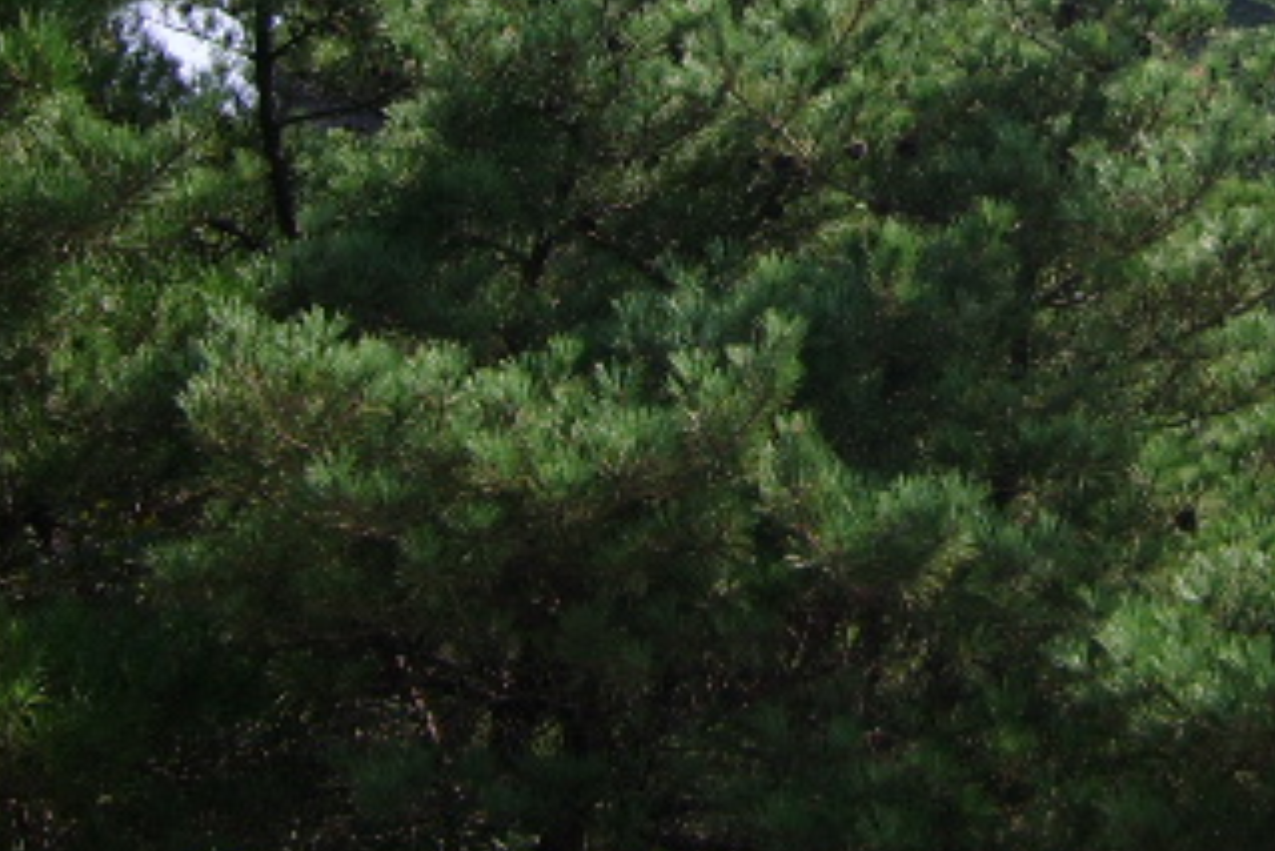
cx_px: 883
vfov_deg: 18.1
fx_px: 2586
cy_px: -52
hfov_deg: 27.5
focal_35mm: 73
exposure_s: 1/706
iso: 50
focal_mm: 5.95
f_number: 2.8
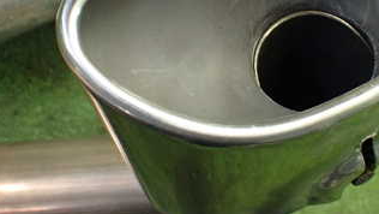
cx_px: 278
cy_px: 49
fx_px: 623
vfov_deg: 19.3
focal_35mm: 62
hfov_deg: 33.2
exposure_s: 1/100
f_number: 2.3
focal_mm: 5.4
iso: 800
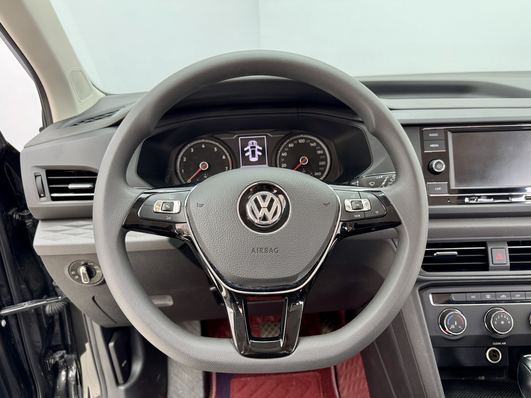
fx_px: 368
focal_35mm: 24
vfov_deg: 56.8
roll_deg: +2.7
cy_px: 199
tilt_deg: -21.9
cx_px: 266
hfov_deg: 71.6
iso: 160
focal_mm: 6.76
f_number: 1.78
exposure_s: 1/100
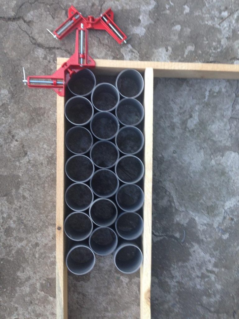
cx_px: 120
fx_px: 304
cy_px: 160
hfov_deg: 42.9
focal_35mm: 33
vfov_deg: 55.4
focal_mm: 4.12
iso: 64
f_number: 2.4
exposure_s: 1/40
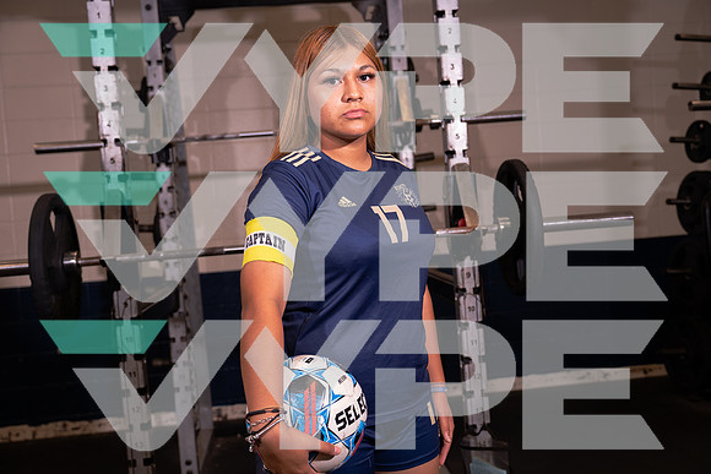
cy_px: 237
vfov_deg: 33.4
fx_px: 790
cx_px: 356
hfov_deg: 48.4
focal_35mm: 40
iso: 500
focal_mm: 40
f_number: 4
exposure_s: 1/250
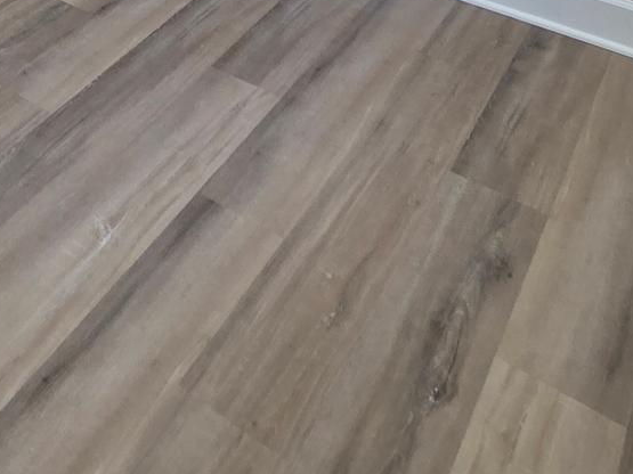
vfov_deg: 21.2
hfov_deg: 35.0
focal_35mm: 48
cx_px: -35
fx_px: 878
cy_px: -363
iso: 125
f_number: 2.2
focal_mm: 2.2
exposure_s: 1/60
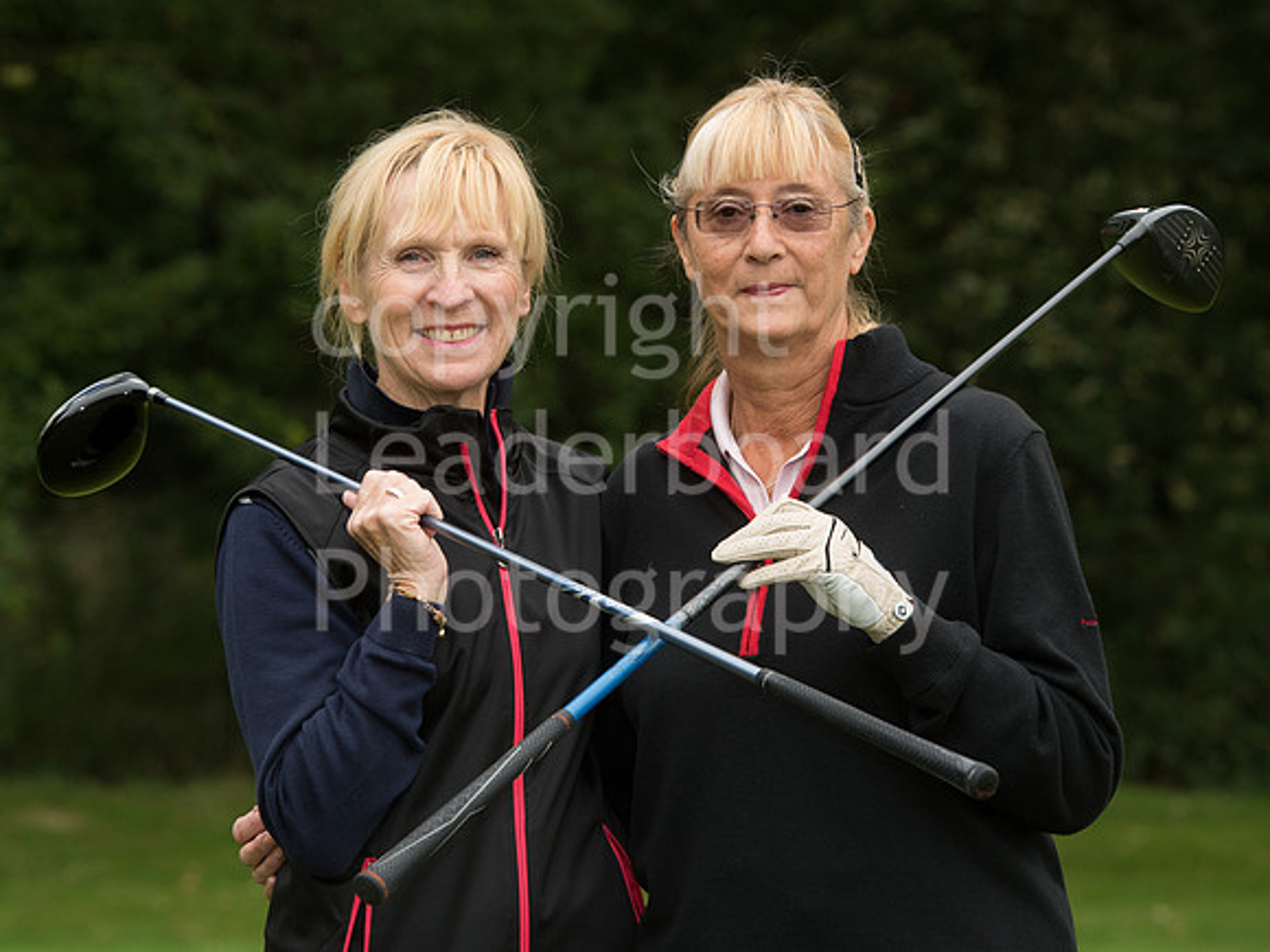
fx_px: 7000
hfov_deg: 10.4
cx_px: 553
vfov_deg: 7.8
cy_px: 446
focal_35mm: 191
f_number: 7.1
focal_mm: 155
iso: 800
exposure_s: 1/200
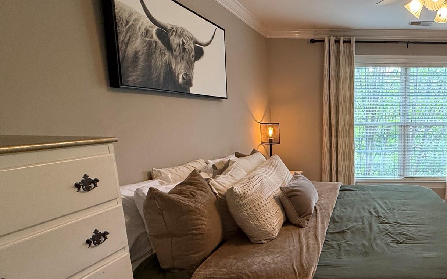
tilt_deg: -10.5
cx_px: 375
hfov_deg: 64.2
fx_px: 305
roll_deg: -0.5
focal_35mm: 25
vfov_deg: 48.9
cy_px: 171
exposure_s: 1/120
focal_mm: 2.22
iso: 250
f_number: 2.2
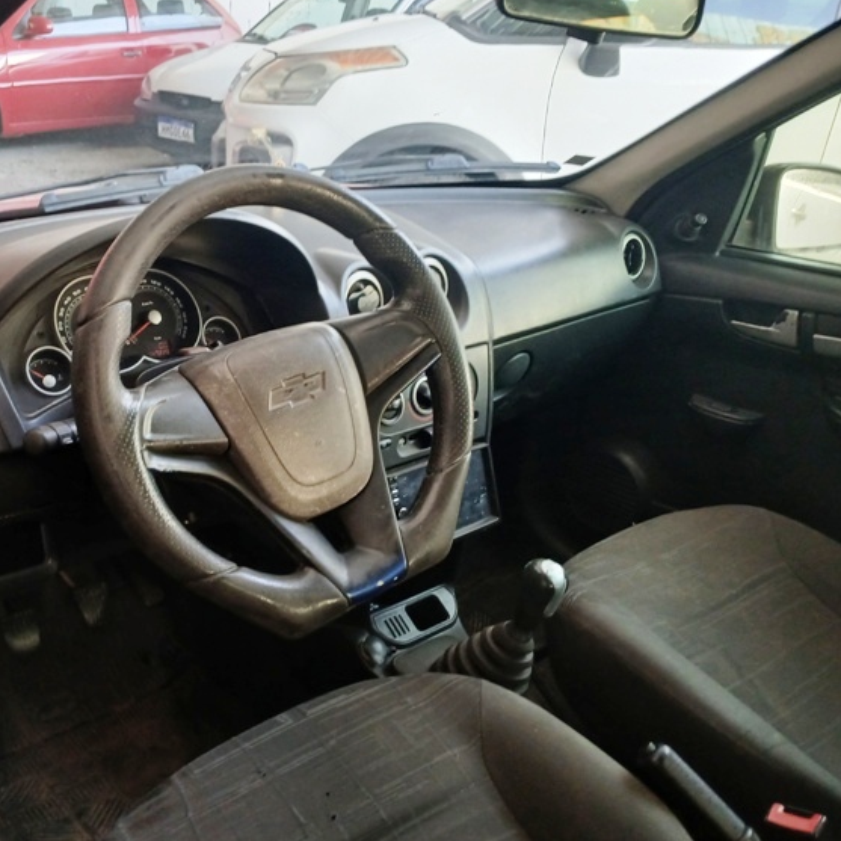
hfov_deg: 48.7
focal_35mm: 33
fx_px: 907
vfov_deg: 49.7
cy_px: 412
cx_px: 263
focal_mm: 3.98
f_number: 1.8
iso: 250
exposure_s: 1/60
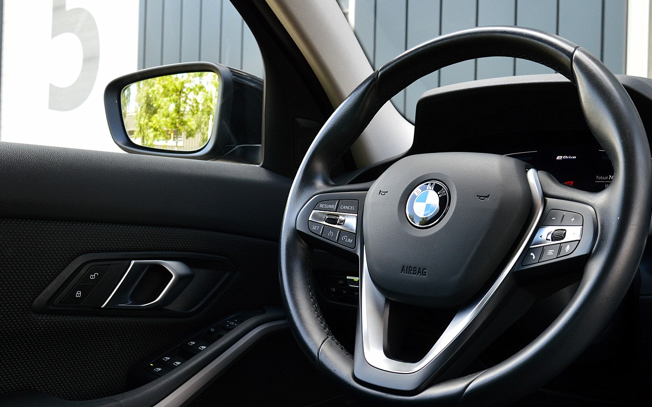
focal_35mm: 43
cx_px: 378
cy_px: 202
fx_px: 764
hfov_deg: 46.1
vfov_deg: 29.8
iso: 450
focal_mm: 24
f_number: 8
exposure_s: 1/60
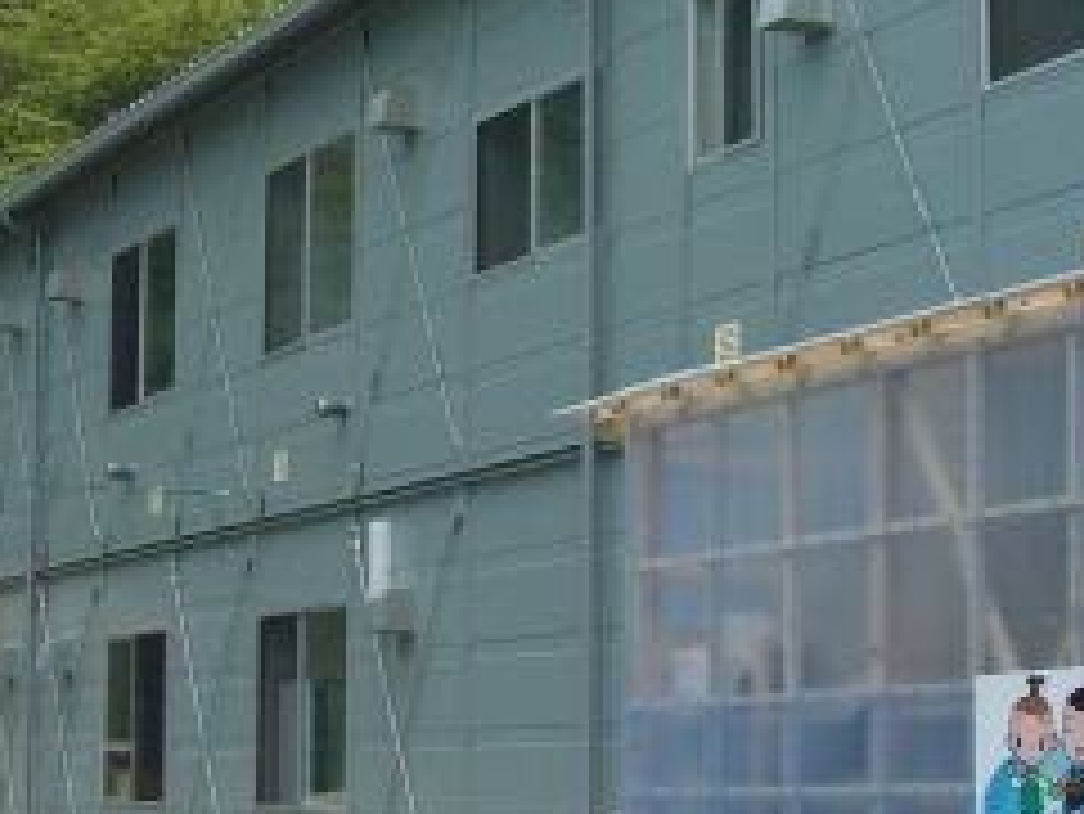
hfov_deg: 19.4
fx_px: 3164
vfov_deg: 14.7
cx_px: 409
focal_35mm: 101
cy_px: 463
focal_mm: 7.9
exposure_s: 1/250
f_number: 5.6
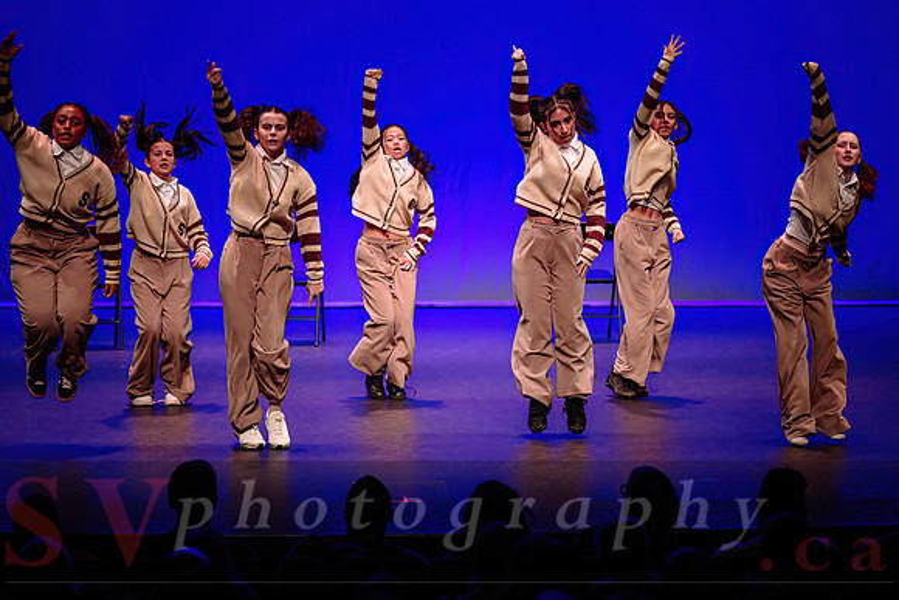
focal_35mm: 124
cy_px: 333
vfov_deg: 11.0
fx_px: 3101
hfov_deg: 16.5
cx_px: 498
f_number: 2.8
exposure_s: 1/400
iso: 1250
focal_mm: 112
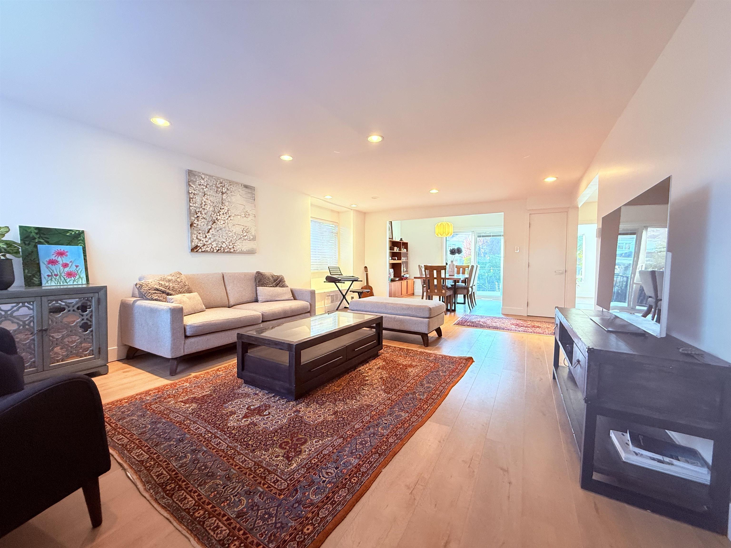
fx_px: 296
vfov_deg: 85.7
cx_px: 366
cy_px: 274
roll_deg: -0.3
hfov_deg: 102.1
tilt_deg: -1.9
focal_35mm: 14
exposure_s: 1/60
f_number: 2.2
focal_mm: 2.22
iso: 400
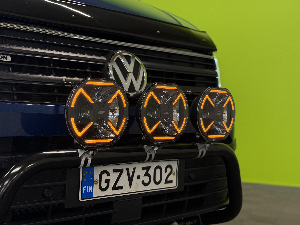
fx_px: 416
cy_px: 112
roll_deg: -1.6
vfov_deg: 30.3
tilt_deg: +0.1
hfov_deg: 39.7
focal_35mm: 48
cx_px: 150
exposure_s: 1/114
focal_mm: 6.76
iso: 200
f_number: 1.78
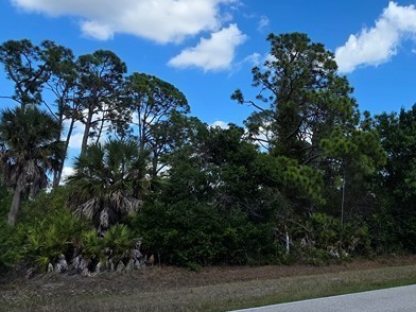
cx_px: 298
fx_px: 409
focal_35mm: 34
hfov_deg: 52.2
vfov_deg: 41.8
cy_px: 149
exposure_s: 1/2016
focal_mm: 2.2
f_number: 1.9
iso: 40
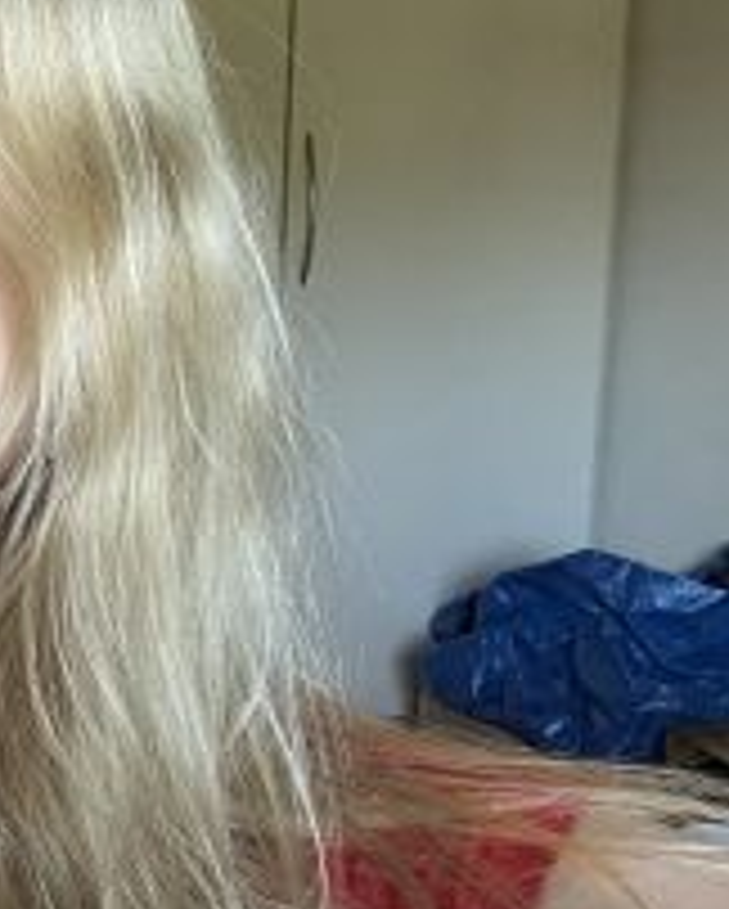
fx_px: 1346
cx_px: -194
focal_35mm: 50
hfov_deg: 26.2
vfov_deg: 37.2
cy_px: 394
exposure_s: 1/65
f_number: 2.2
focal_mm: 2.71
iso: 100
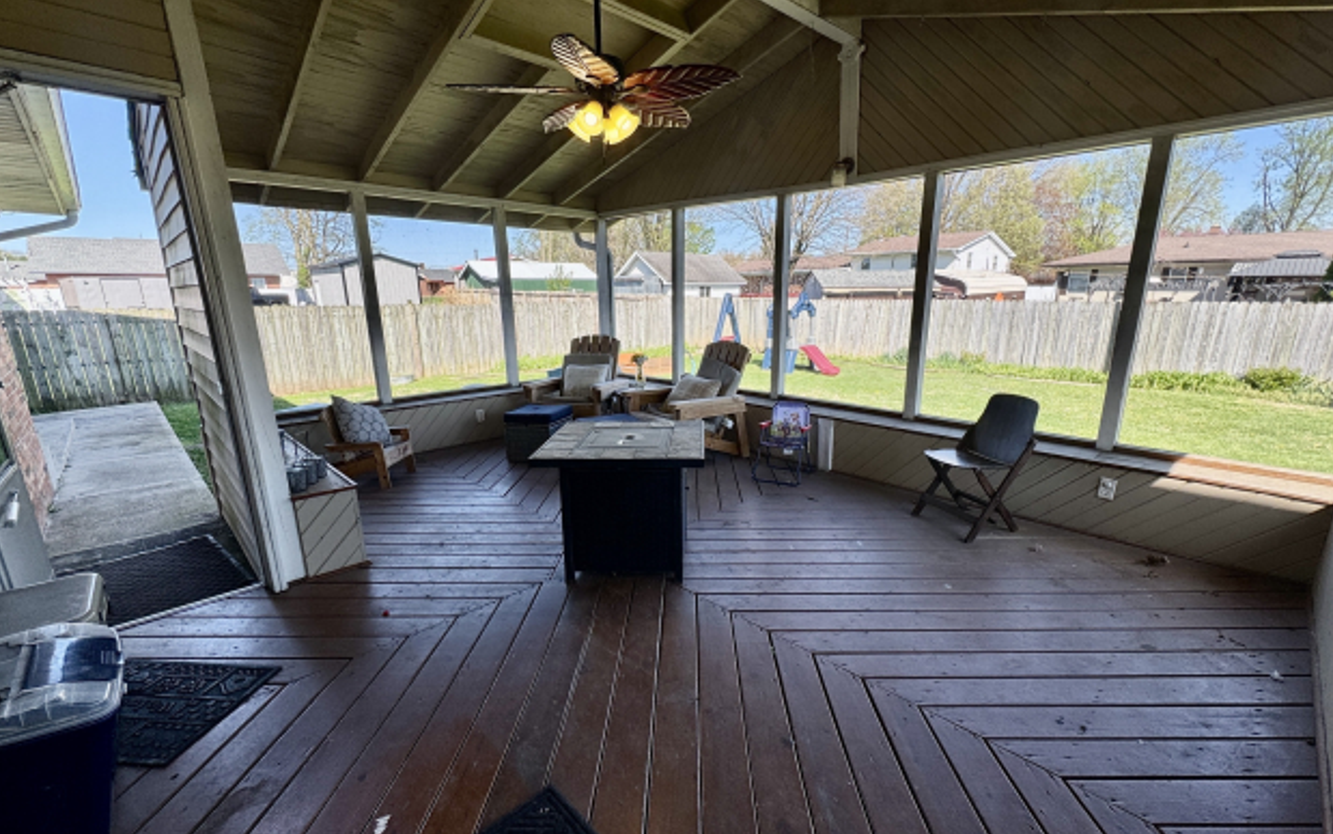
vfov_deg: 71.2
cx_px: 690
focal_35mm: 16
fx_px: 581
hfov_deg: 97.8
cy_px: 440
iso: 40
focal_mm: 2.22
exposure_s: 1/317
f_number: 2.2
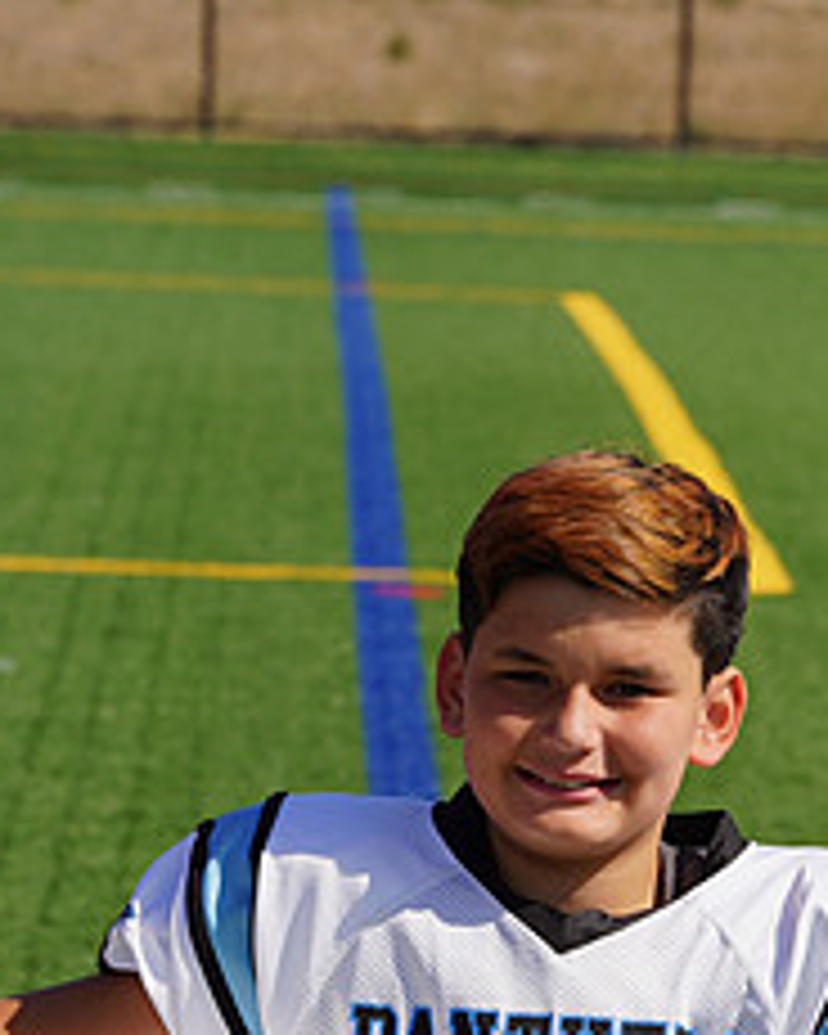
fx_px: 12528
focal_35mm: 409
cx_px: 590
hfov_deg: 3.8
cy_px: 1300
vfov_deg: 4.7
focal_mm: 173
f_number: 13
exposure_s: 1/250
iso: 100
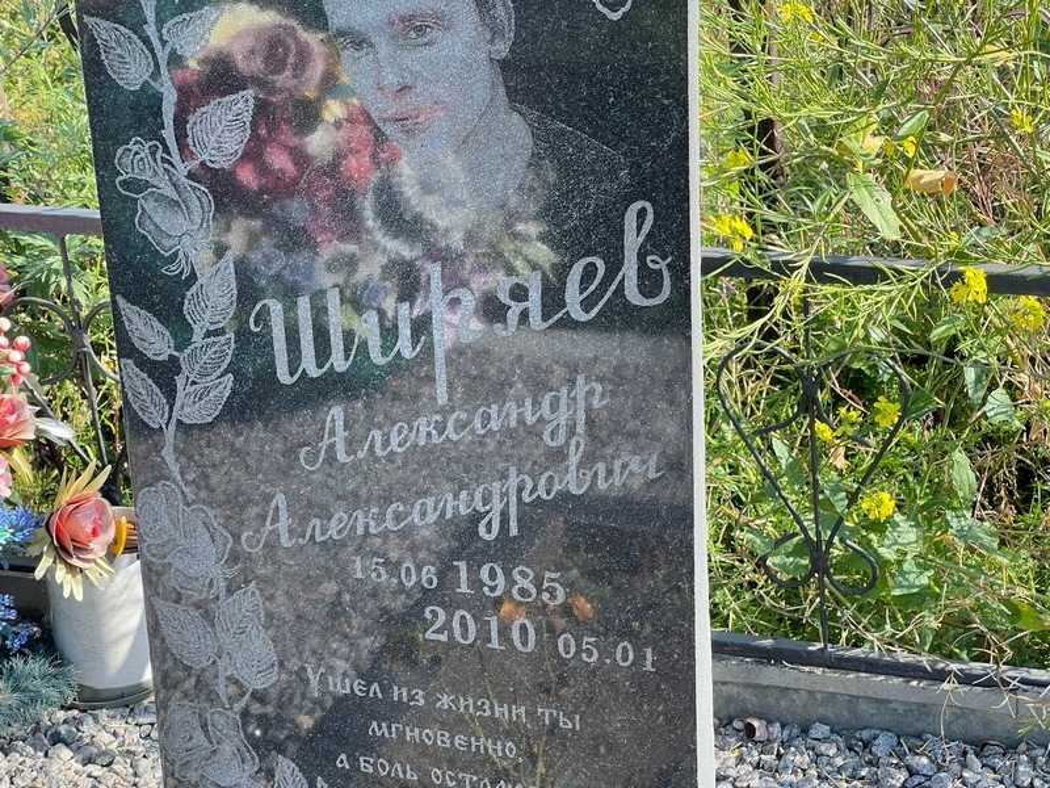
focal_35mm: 77
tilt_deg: -23.4
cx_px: 525
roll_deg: +4.9
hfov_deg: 25.3
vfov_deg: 19.1
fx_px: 2336
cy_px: 394
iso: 32
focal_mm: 9
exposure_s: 1/135
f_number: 2.8
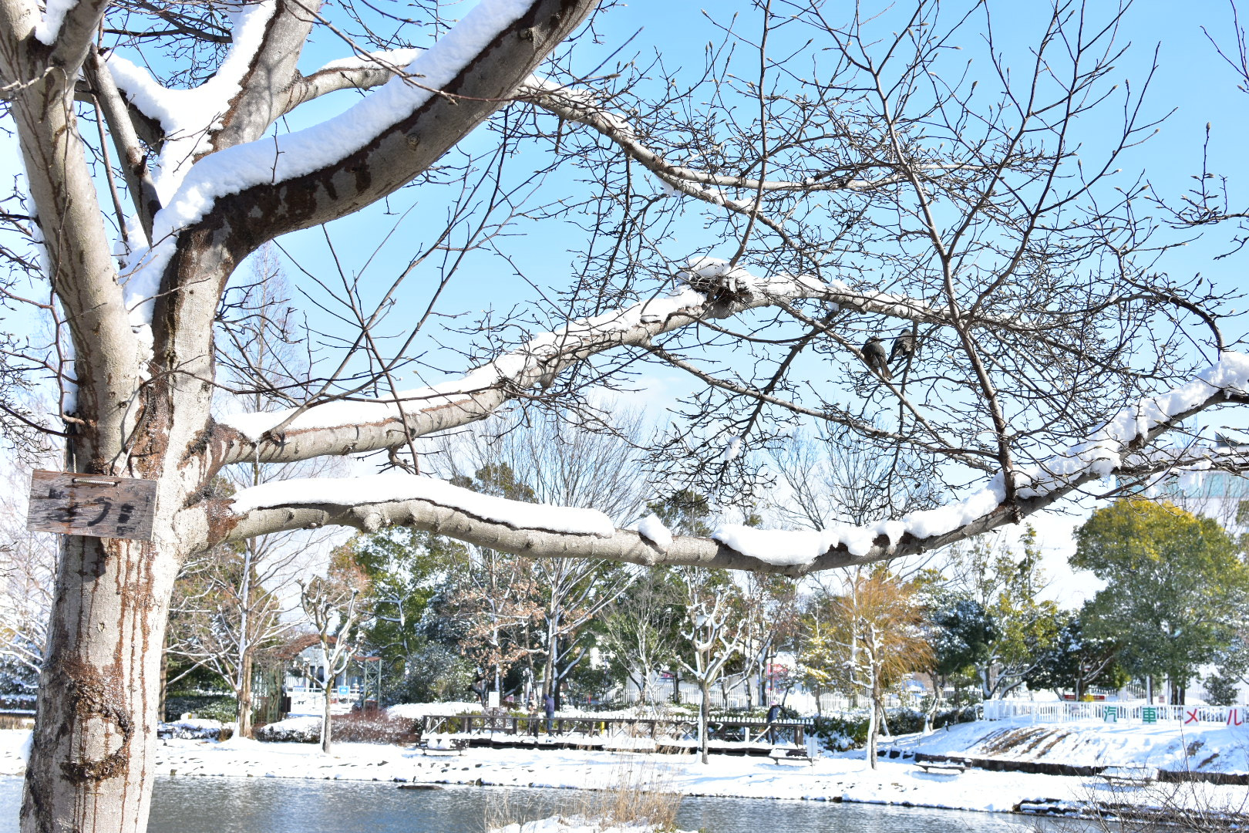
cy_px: 416
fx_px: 1821
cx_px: 624
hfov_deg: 37.9
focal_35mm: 52
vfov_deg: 25.8
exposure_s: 1/125
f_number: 8
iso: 100
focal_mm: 35
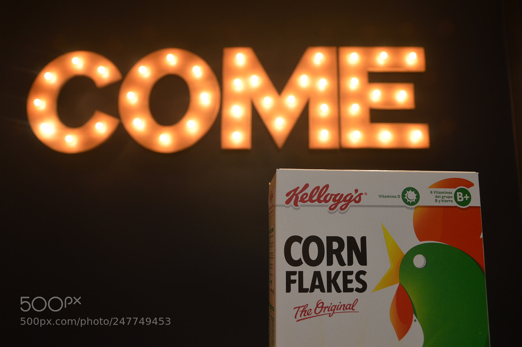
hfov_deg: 57.3
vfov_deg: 39.9
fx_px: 478
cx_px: 261
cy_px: 174
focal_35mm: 33
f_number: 3.8
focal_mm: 22
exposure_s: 1/13
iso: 200
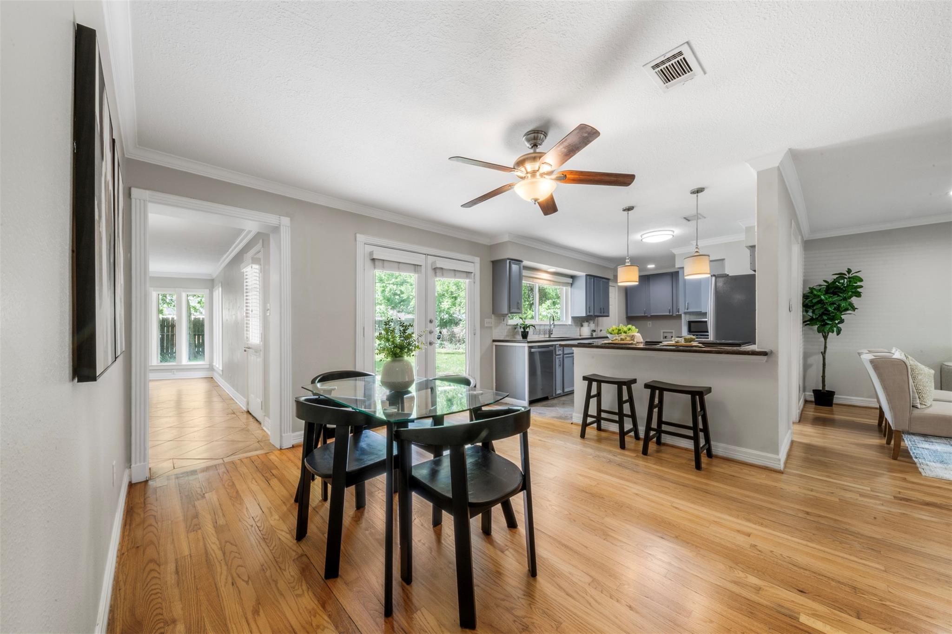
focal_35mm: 12
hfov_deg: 112.6
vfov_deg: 90.0
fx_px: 317
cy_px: 317
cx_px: 476
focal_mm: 12
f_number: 9
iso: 250
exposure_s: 3.2
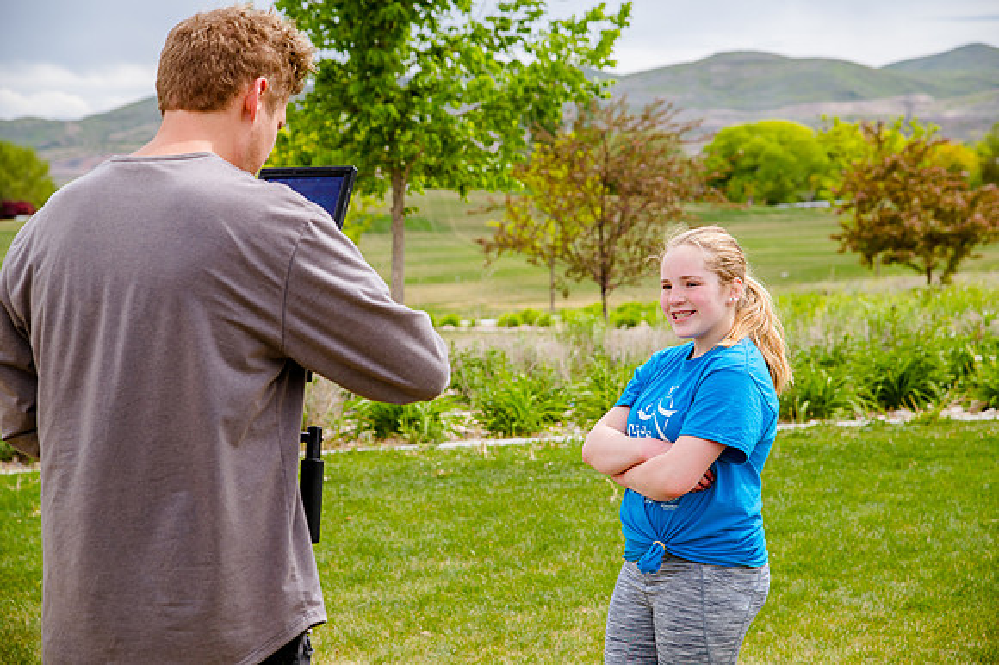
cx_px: 500
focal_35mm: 85
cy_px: 332
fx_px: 2357
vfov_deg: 16.1
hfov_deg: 23.9
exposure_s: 1/640
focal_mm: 85
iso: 200
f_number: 6.3
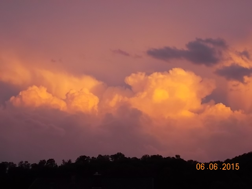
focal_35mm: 66
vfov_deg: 22.3
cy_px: 94
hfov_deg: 29.4
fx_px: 480
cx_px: 126
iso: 160
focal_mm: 11.8
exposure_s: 1/60
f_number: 5.3
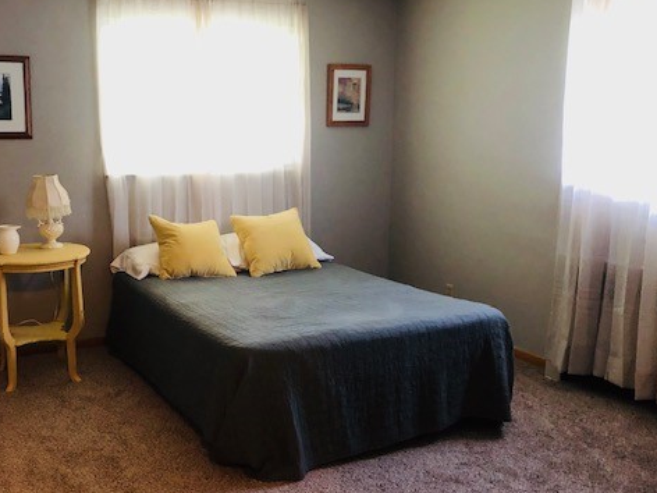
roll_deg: +0.1
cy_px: 251
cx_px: 216
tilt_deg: -9.3
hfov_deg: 48.1
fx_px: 721
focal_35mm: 38
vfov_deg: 37.7
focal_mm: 3.99
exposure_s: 1/7
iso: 100
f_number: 1.8
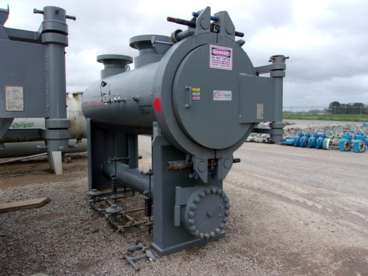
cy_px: 138
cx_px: 184
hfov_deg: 65.3
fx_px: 287
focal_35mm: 27
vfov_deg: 51.4
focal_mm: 4.9
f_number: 10.4
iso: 200
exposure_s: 1/140
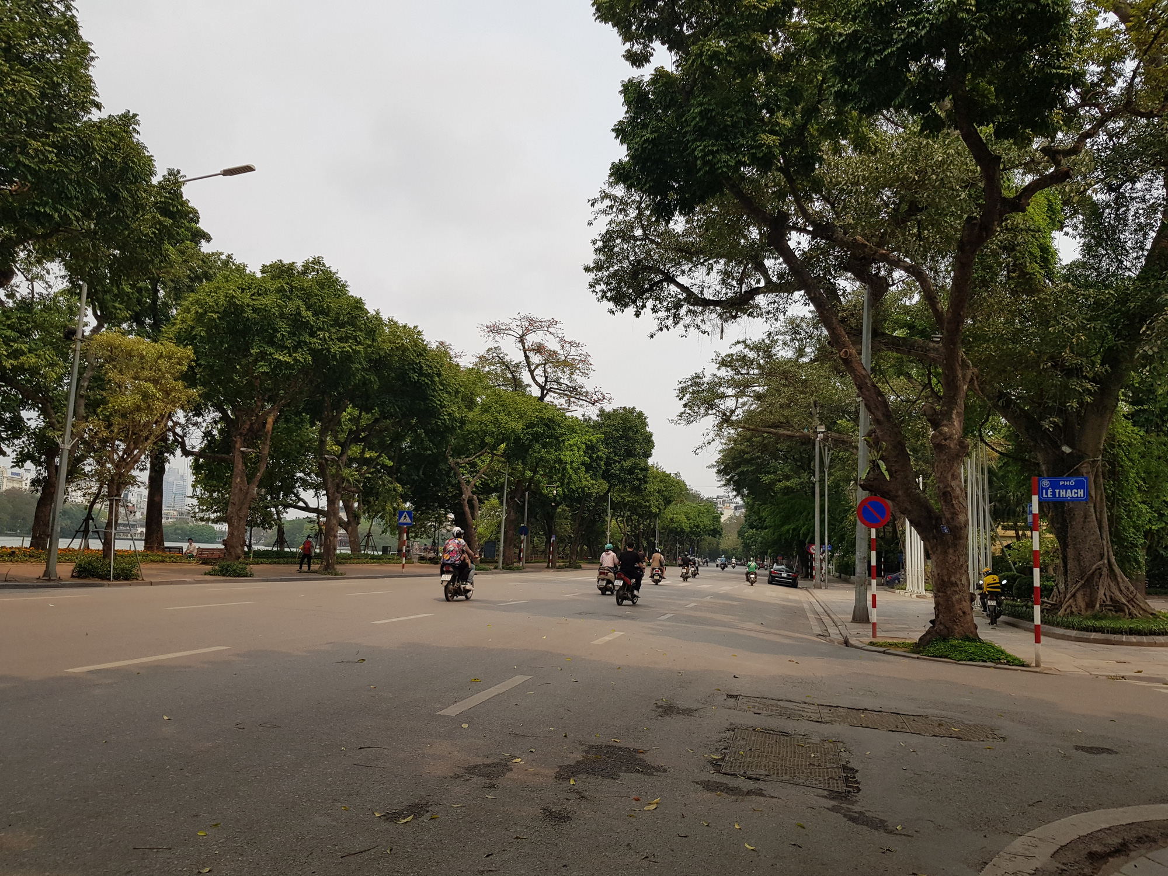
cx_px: 584
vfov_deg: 53.1
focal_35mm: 26
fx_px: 877
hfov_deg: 67.3
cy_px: 438
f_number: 1.7
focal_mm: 4.3
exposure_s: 1/2104
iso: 40
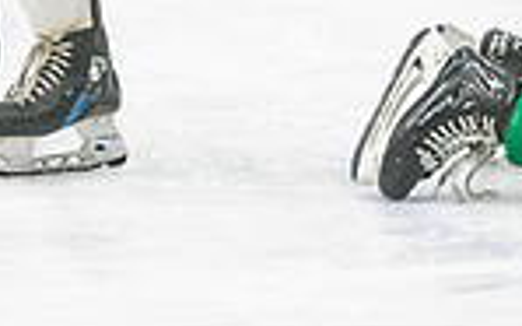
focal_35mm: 567
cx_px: 661
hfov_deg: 3.7
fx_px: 8063
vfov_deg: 2.3
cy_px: -494
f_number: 2.8
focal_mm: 105
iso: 3200
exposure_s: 1/800
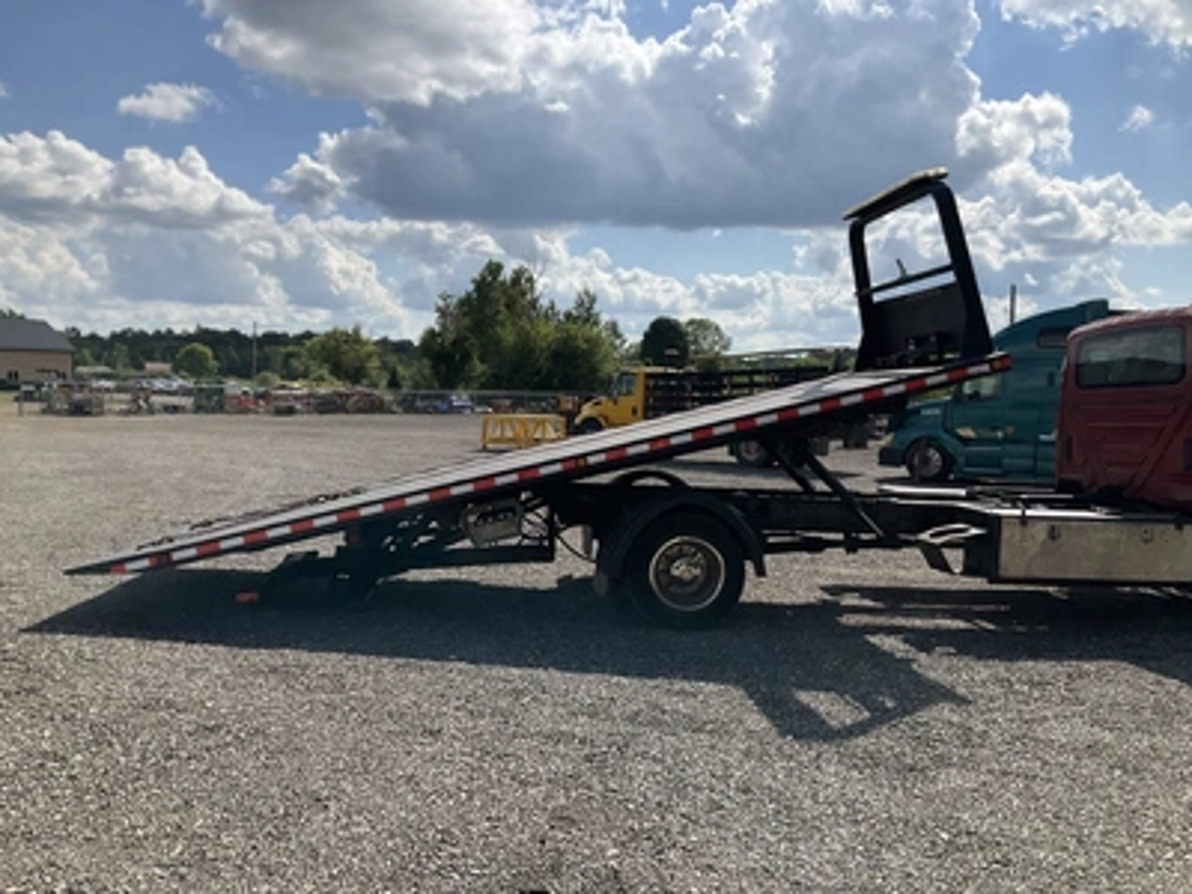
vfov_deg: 48.2
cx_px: 596
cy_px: 447
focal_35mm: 29
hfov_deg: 61.7
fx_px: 999
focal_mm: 3
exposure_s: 1/3125
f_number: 1.8
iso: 25
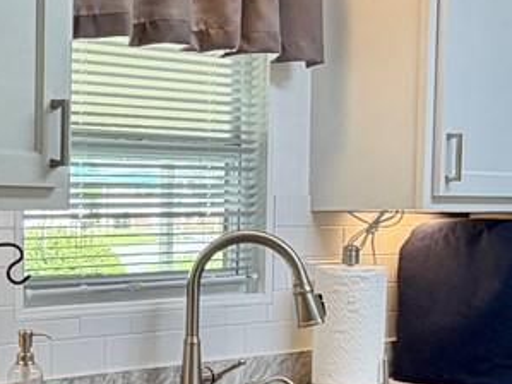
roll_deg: +0.0
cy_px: 305
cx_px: -36
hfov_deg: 24.4
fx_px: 1109
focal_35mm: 75
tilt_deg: -4.5
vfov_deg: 19.4
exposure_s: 1/120
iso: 100
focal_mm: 2.22
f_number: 2.2
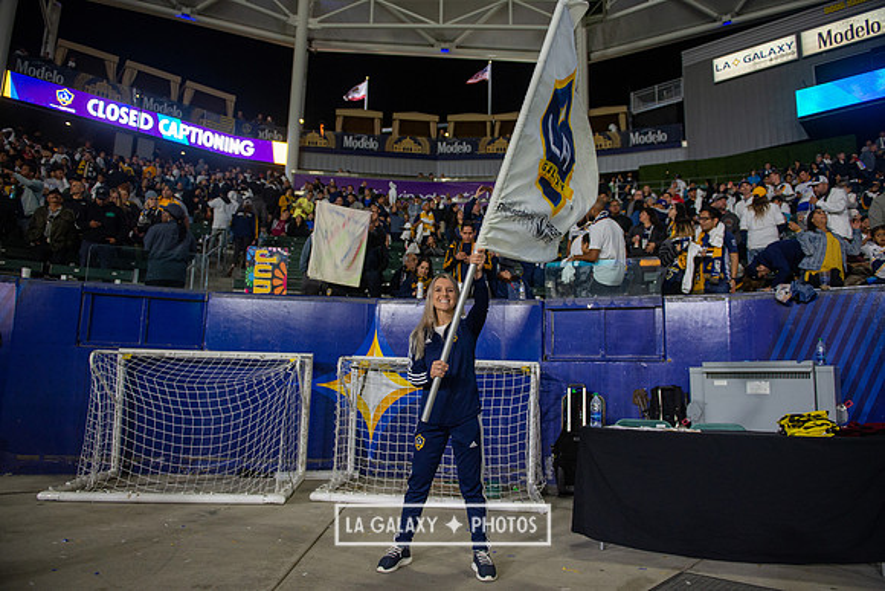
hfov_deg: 73.7
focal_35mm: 24
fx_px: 590
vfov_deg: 53.2
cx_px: 442
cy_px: 296
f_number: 2.8
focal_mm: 24
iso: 1600
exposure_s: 1/500
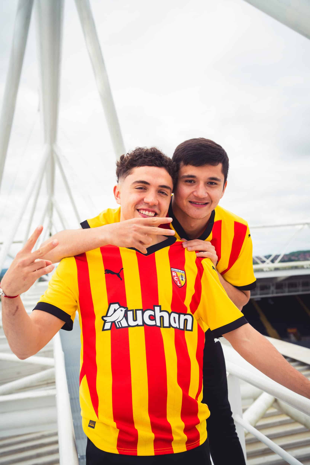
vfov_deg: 43.6
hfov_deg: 29.9
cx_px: 155
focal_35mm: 45
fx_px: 581
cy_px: 232
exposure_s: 1/320
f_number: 5.6
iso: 100
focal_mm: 45
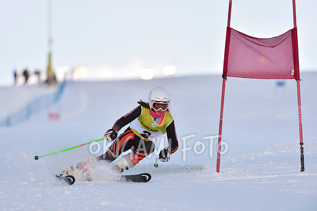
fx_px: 2640
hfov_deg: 6.9
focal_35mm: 300
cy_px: 106
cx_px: 158
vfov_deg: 4.6
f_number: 4.5
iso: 100
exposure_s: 1/1250
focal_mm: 300
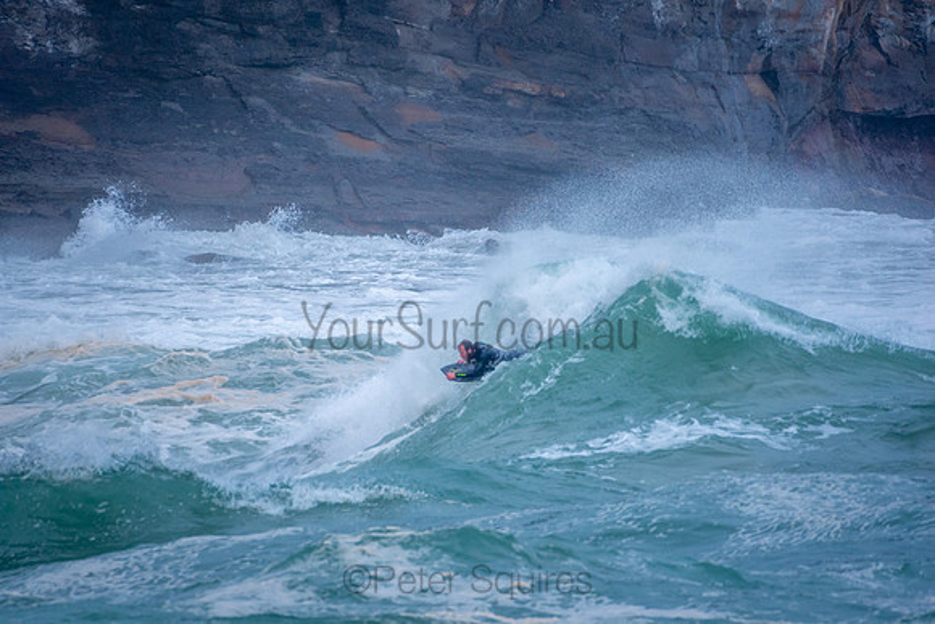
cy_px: 312
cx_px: 468
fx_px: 19483
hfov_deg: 2.7
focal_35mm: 750
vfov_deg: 1.8
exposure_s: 1/640
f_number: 5.6
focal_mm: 500
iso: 320
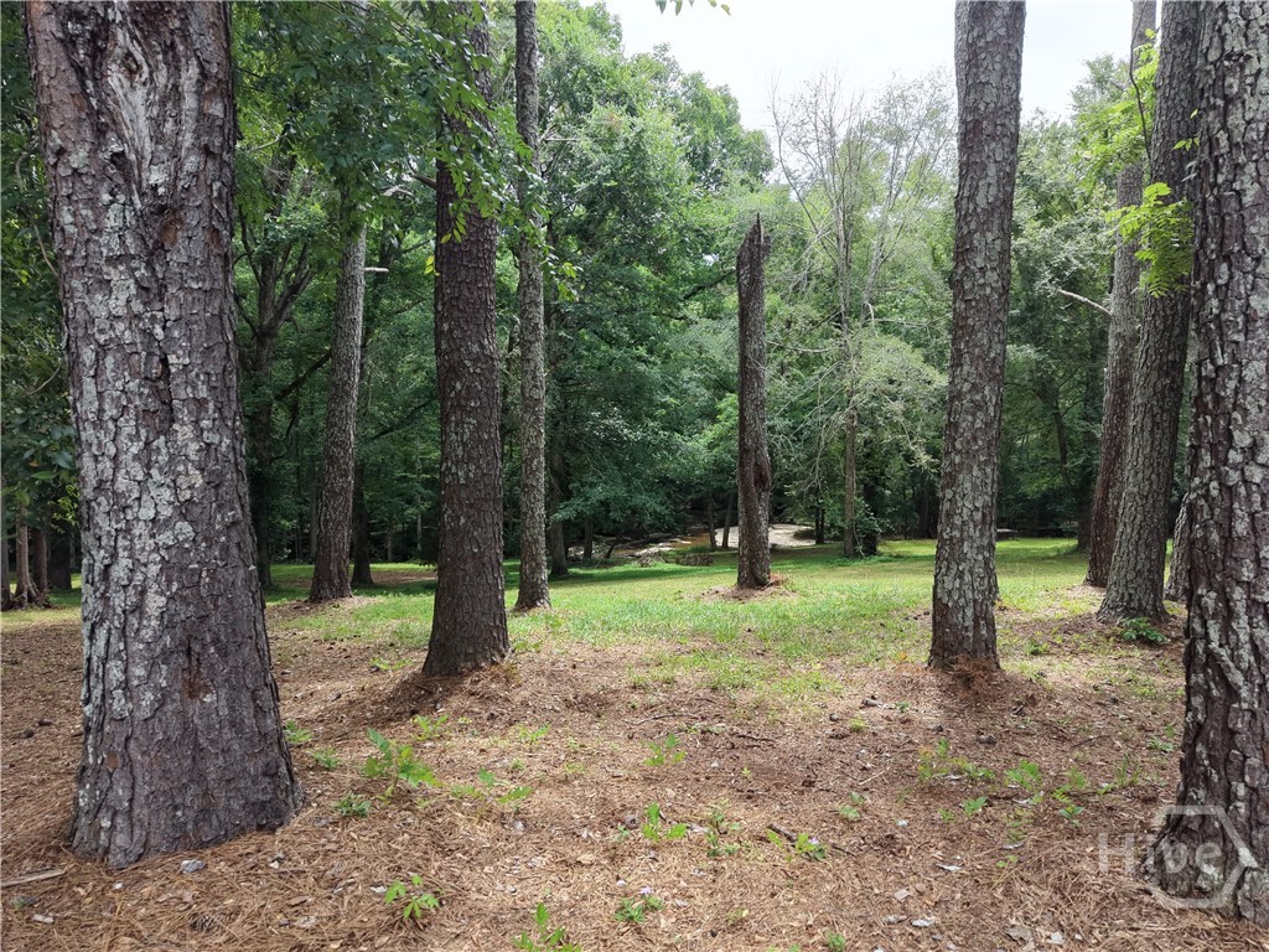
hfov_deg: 73.9
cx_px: 634
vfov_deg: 58.9
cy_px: 476
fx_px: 843
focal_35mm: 23
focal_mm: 8.67
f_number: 1.8
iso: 400
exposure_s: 1/1600
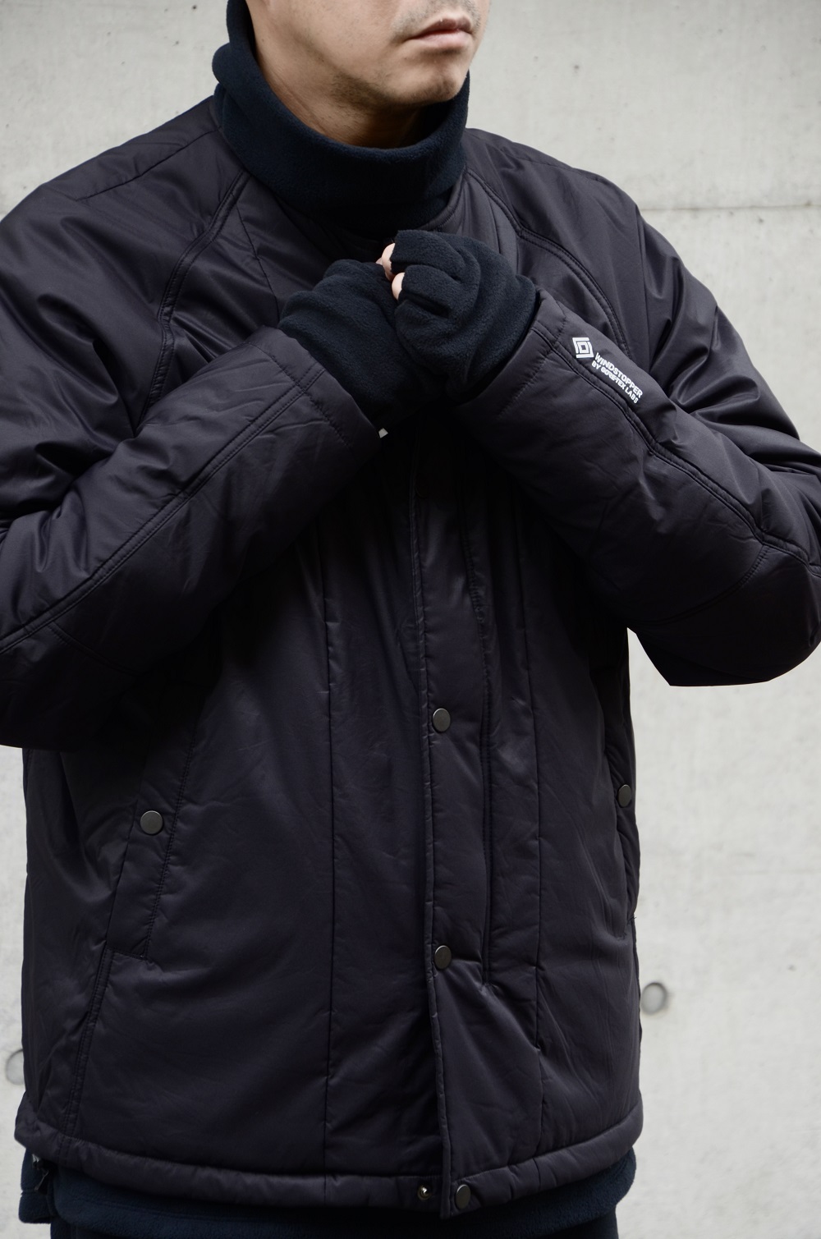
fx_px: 5152
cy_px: 620
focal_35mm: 150
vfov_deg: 13.7
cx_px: 410
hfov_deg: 9.1
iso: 250
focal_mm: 100
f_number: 5.6
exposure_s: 1/100
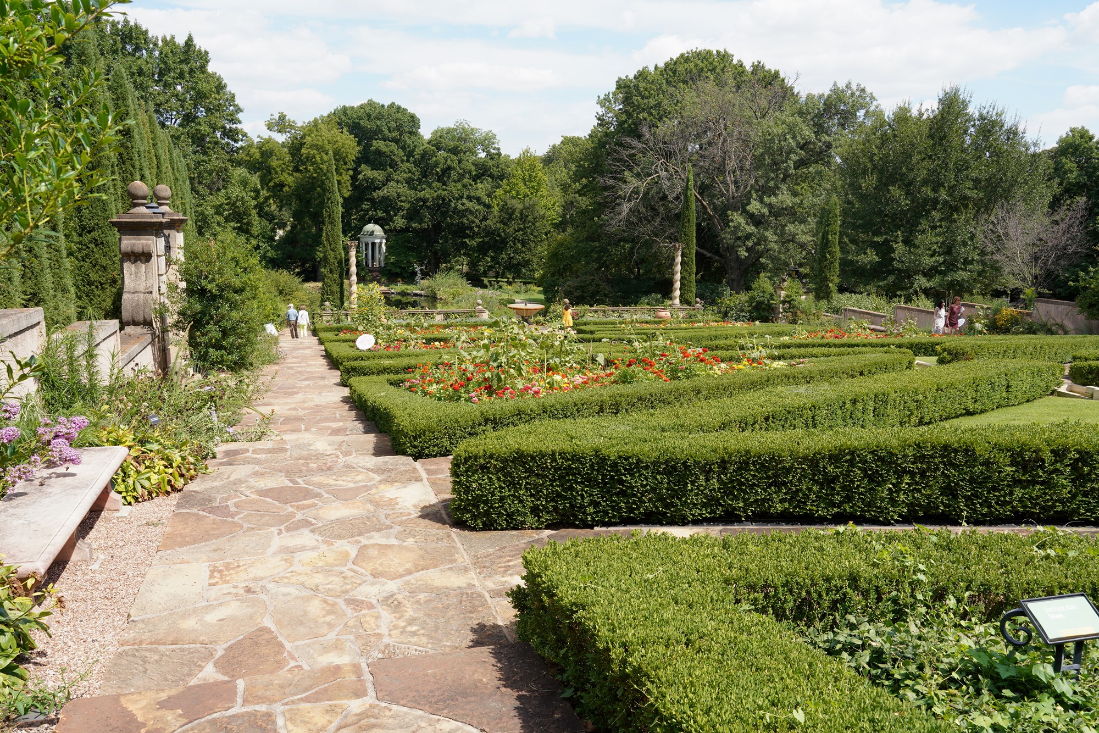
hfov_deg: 65.5
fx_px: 855
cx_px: 550
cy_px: 366
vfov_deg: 46.4
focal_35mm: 28
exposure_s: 1/100
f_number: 10
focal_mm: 28
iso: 100
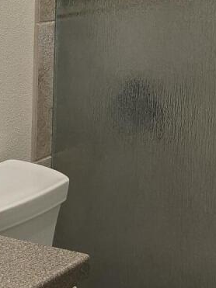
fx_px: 1032
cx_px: 92
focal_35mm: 124
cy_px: 27
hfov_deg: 11.9
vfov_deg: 15.7
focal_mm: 6.3
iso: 40
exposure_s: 1/60
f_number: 1.7
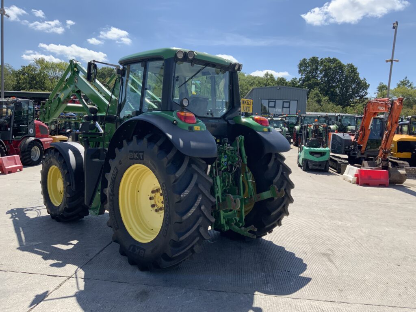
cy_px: 156
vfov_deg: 48.2
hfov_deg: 61.7
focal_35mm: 29
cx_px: 208
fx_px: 349
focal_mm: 3
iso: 16
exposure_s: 1/1730
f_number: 1.8
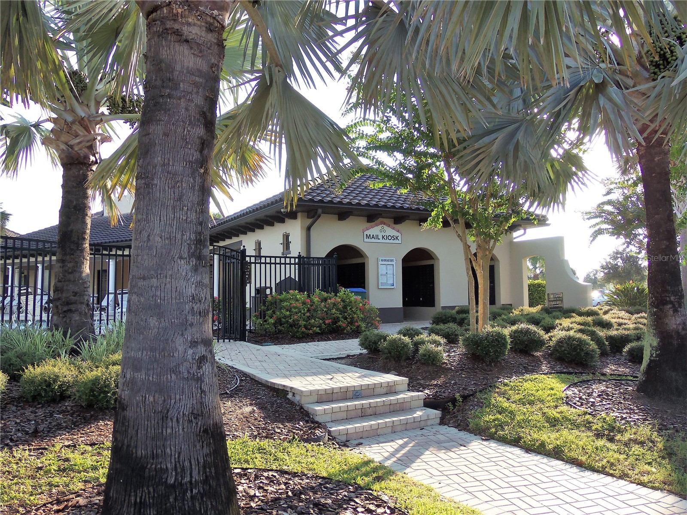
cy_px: 258
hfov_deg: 67.3
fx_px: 516
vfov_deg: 53.1
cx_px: 344
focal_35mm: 26
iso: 64
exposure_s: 1/160
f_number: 3.2
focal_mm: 4.7
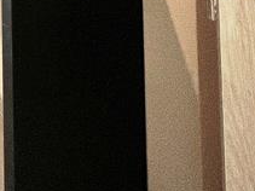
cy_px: -231
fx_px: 464
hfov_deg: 18.8
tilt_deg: +2.4
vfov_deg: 15.8
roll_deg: -0.5
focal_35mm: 63
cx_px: -259
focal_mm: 1.57
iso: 50
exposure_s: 1/99
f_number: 1.8
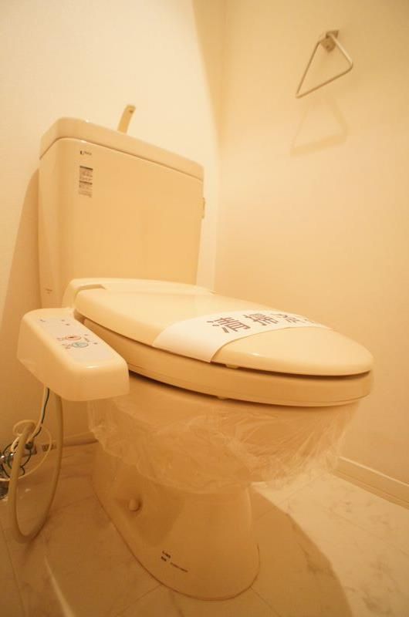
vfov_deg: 73.8
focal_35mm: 24
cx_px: 204
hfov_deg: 52.9
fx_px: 411
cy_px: 308
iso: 1600
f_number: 2.8
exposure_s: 1/50
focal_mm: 16
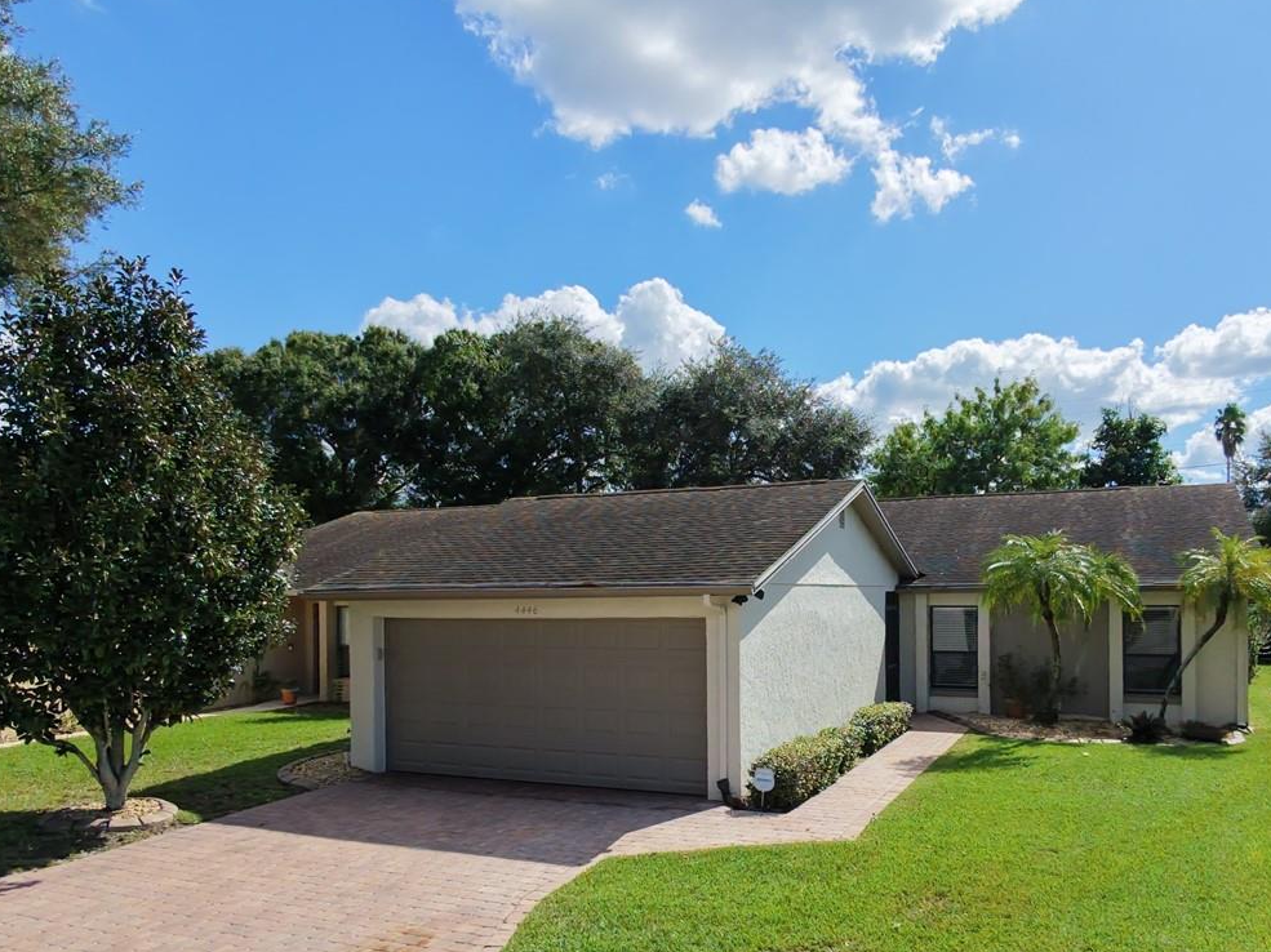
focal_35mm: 26
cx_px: 710
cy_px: 593
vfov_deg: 52.5
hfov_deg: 67.1
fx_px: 954
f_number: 2.2
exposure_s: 1/800
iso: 100
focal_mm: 3.05
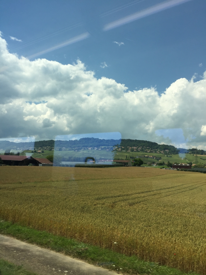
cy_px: 138
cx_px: 103
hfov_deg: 48.2
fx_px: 230
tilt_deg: +8.3
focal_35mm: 29
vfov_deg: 61.7
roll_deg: -2.0
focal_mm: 4.15
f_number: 2.2
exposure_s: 1/2083
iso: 32
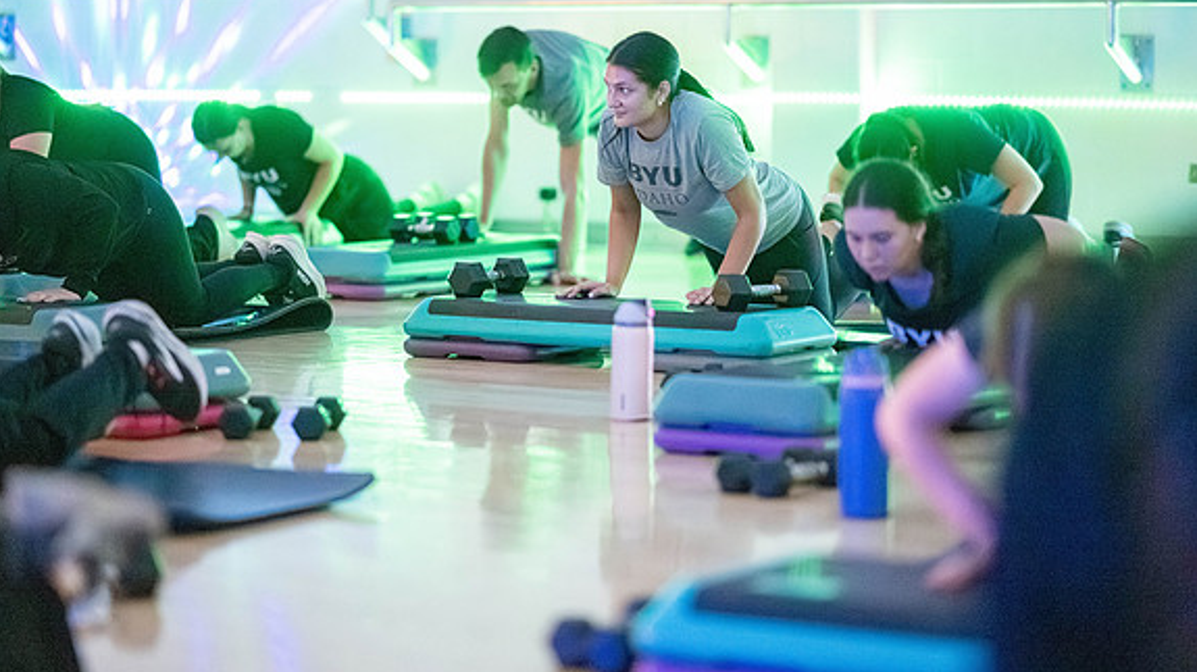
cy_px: 292
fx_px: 3522
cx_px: 597
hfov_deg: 19.3
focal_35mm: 111
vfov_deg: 10.9
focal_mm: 105
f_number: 1.4
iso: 12800
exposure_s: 1/125
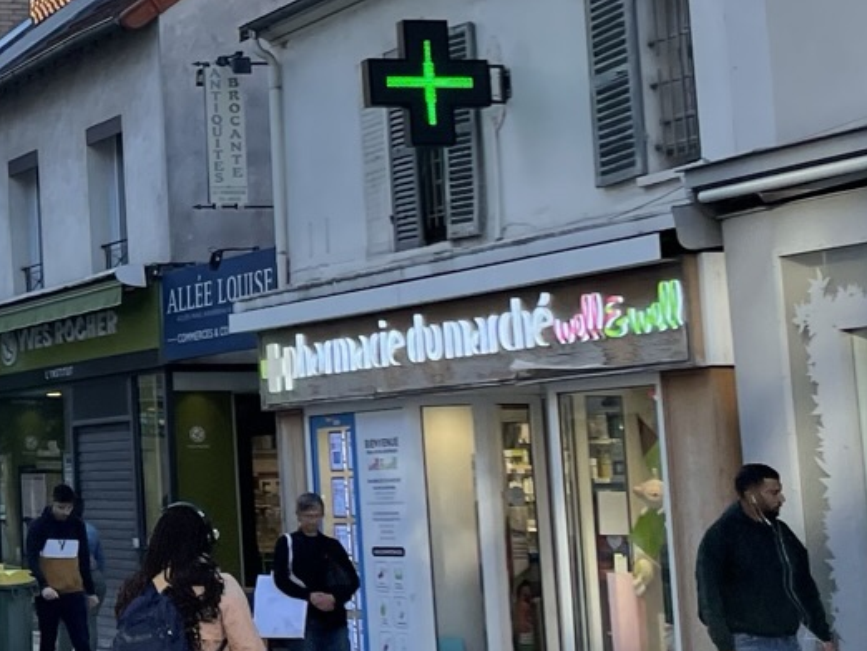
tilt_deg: +6.7
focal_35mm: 102
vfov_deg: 14.4
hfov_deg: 17.6
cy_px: 146
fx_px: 2556
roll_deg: +0.7
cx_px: -364
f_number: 1.6
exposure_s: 1/1171
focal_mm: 4.2
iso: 32
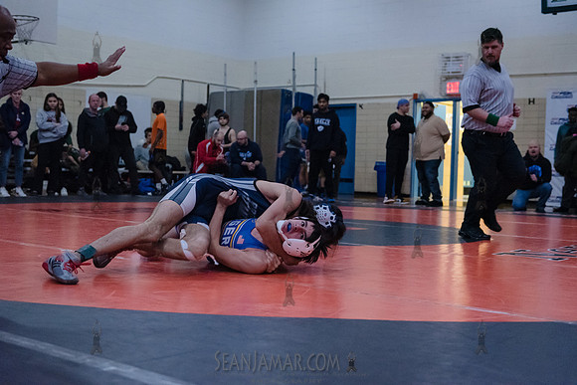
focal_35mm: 48
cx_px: 288
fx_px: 769
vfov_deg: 28.1
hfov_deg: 41.1
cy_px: 192
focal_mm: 48
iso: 8000
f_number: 3.2
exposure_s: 1/400
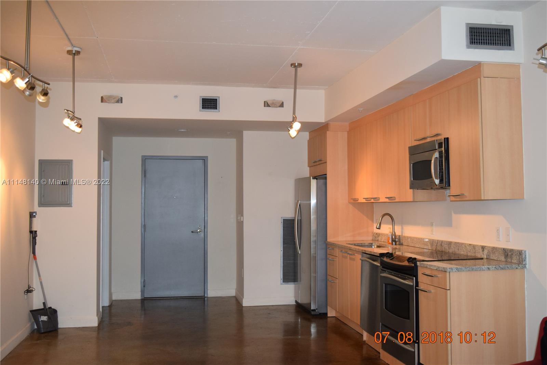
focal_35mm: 39
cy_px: 182
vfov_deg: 34.2
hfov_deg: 49.6
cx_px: 274
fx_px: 592
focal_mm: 26
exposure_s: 1/100
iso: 800
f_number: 5
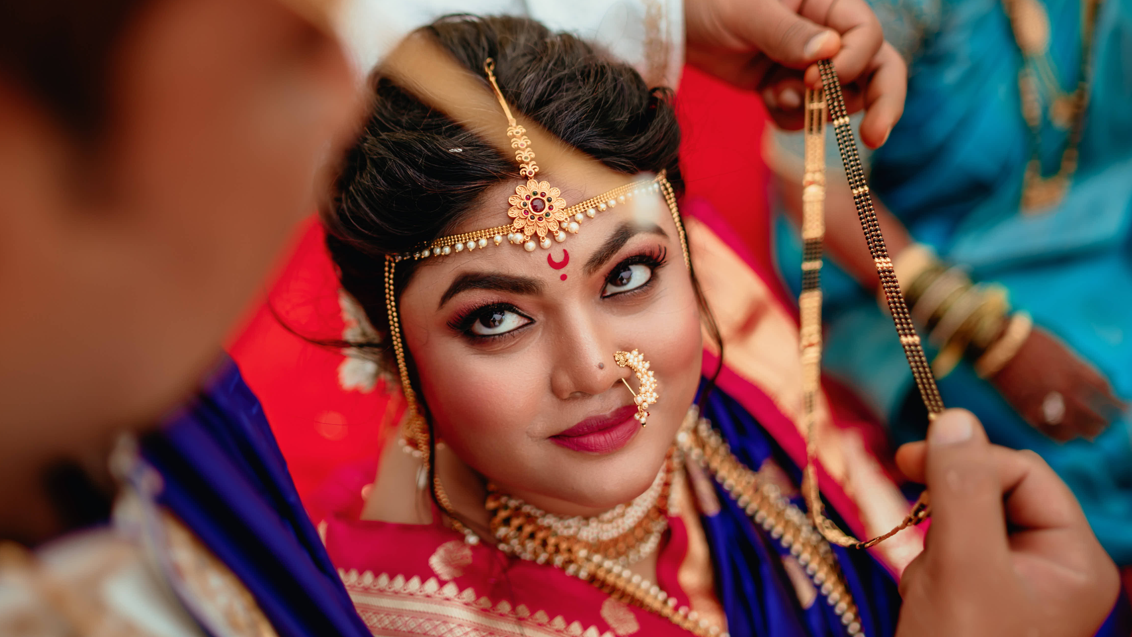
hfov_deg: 42.7
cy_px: 236
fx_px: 1441
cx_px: 454
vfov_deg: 24.8
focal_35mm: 48
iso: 125
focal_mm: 35
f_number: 1.6
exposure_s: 1/640
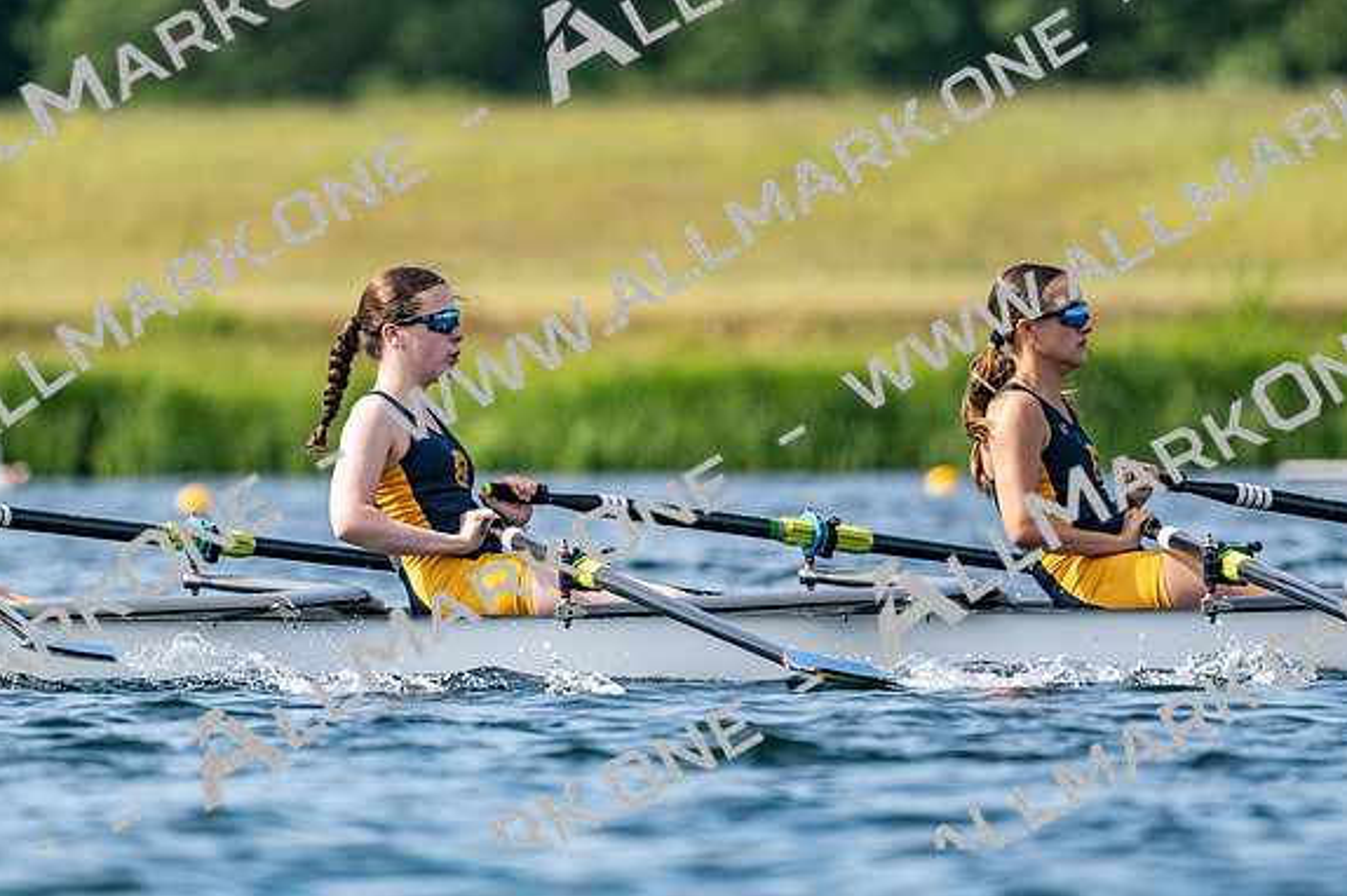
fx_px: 22661
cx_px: 671
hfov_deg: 3.4
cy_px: 448
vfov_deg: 2.3
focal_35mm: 606
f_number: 4.5
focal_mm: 400
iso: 280
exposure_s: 1/2500
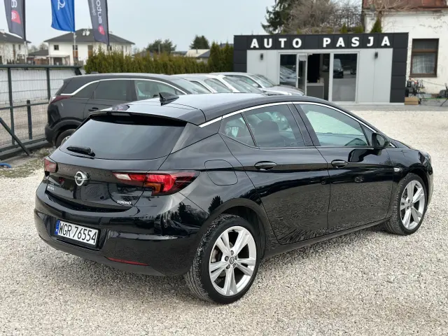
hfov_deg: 39.7
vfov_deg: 30.3
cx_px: 224
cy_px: 168
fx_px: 621
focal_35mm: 48
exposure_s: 1/2809
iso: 80
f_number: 1.78
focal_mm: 6.86
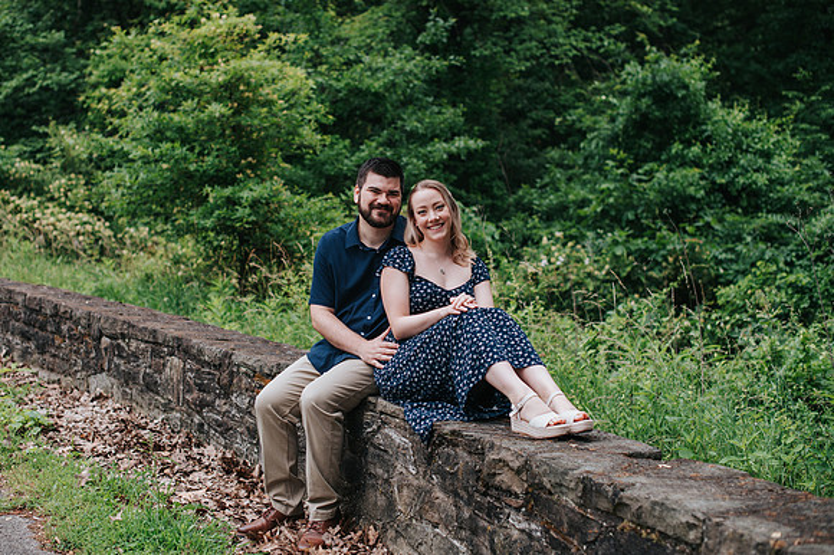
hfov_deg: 35.9
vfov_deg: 24.3
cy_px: 247
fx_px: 1286
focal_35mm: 56
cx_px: 371
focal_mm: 50
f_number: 3.2
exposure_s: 1/500
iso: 200
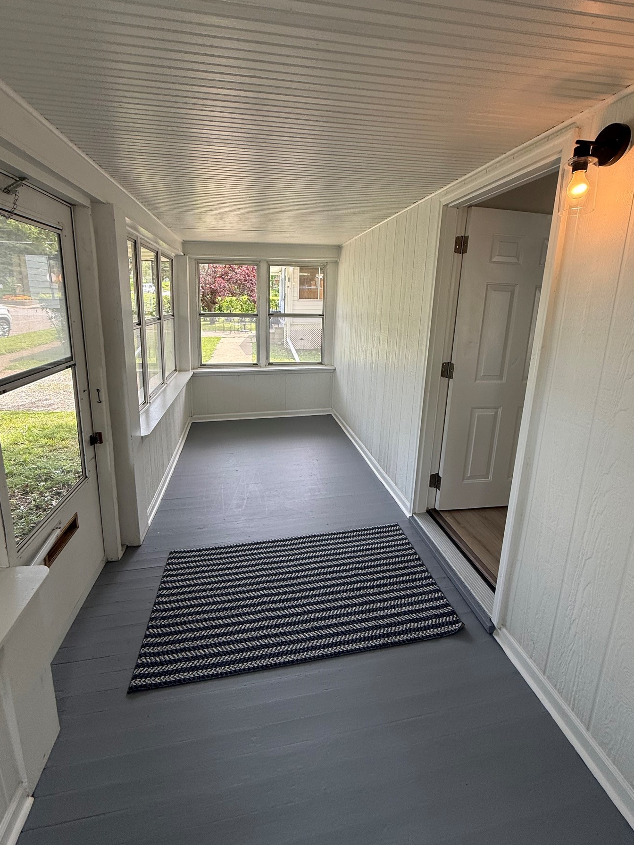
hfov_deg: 78.1
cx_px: 321
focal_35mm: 16
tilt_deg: -10.6
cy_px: 380
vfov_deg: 94.2
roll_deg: -1.6
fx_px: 391
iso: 64
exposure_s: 1/151
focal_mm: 2.22
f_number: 2.2
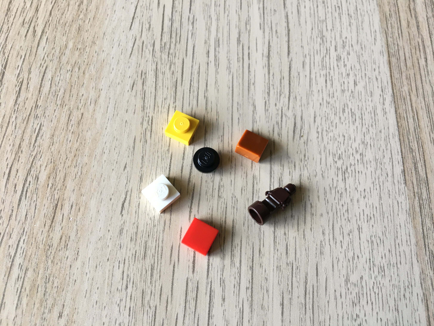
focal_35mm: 29
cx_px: 217
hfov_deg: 61.7
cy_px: 163
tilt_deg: -72.8
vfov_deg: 48.2
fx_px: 364
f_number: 2.2
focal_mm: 4.15
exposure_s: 1/33
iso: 50
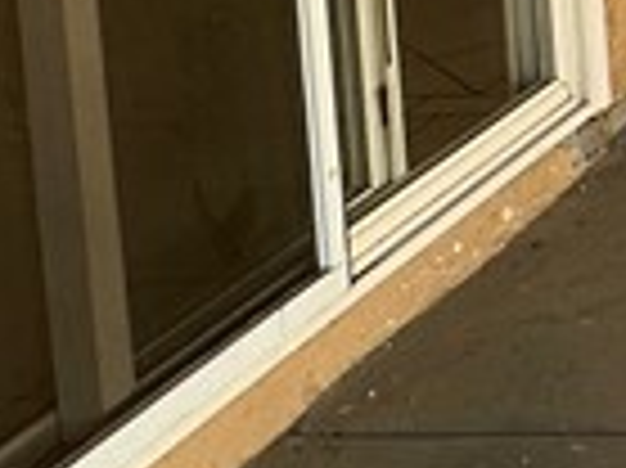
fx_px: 1861
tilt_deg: -6.7
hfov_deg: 13.4
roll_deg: +0.0
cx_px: 1545
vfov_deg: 13.0
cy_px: -360
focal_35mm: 103
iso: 40
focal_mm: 2.22
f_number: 2.2
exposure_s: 1/233
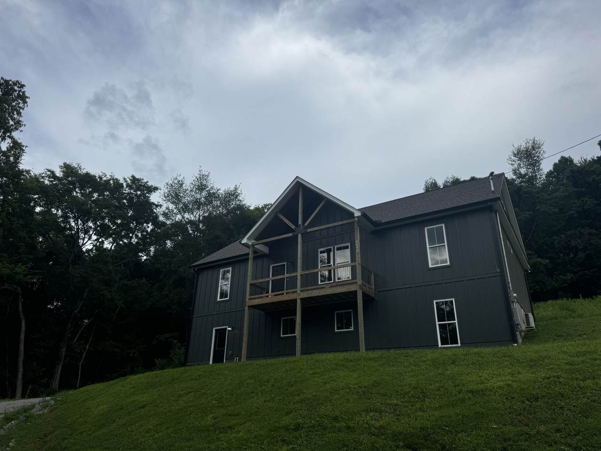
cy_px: 226
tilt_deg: +24.8
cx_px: 300
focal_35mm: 24
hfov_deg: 71.6
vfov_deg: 56.8
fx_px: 417
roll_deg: -0.9
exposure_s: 1/2710
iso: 80
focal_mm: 6.76
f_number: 1.78
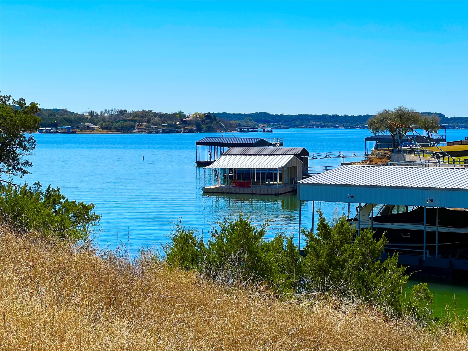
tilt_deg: -2.8
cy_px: 176
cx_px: 234
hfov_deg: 25.3
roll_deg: -0.6
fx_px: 1041
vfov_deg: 19.1
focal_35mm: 77
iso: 32
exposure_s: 1/1179
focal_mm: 9
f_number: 2.8
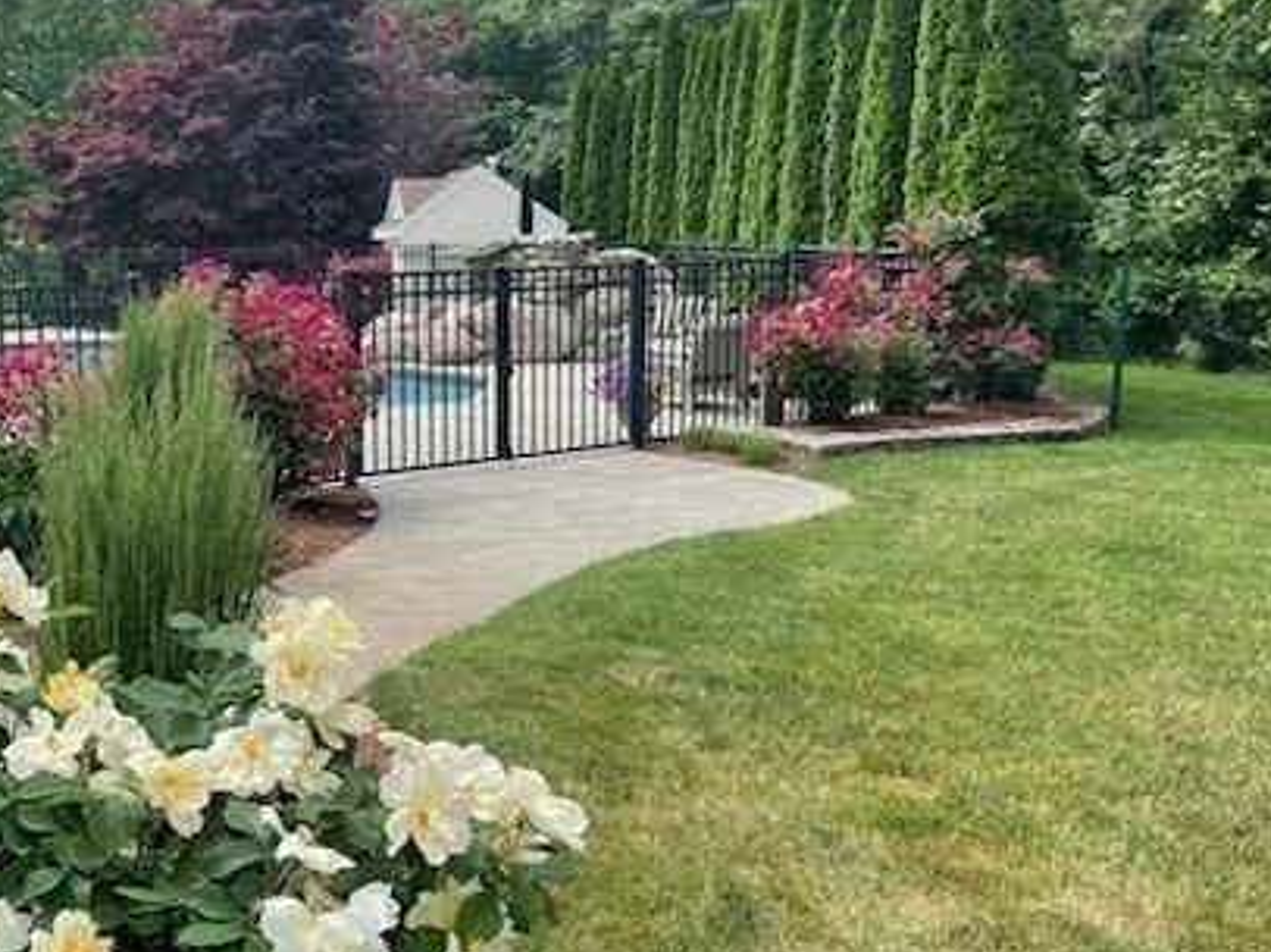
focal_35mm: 41
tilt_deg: -9.0
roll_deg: +1.6
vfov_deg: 35.1
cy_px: 470
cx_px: 329
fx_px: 1505
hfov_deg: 44.4
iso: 32
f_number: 1.6
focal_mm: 4.2
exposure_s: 1/1350
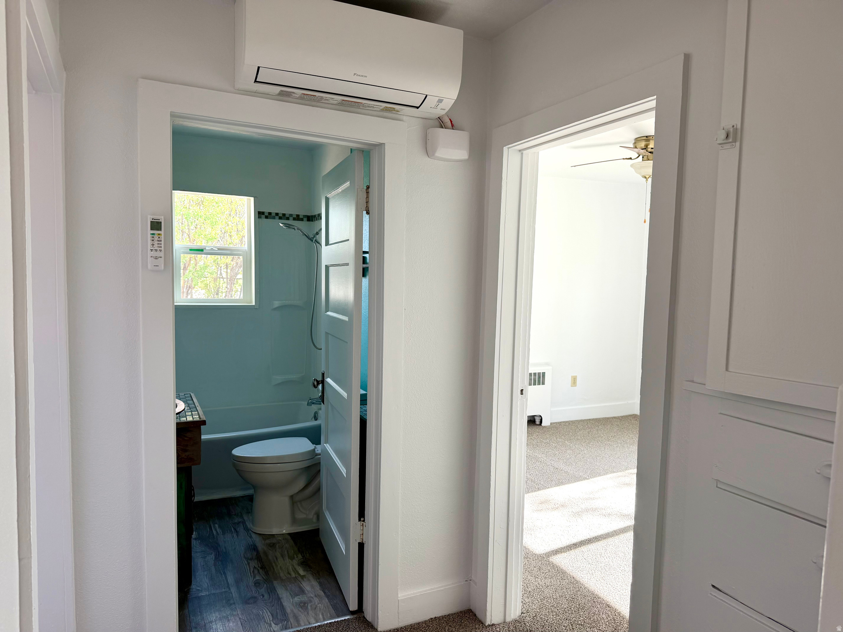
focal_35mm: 24
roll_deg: -1.2
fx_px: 584
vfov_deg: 56.8
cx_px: 422
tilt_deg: -4.1
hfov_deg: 71.6
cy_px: 316
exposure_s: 1/121
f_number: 1.78
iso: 64
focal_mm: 6.76
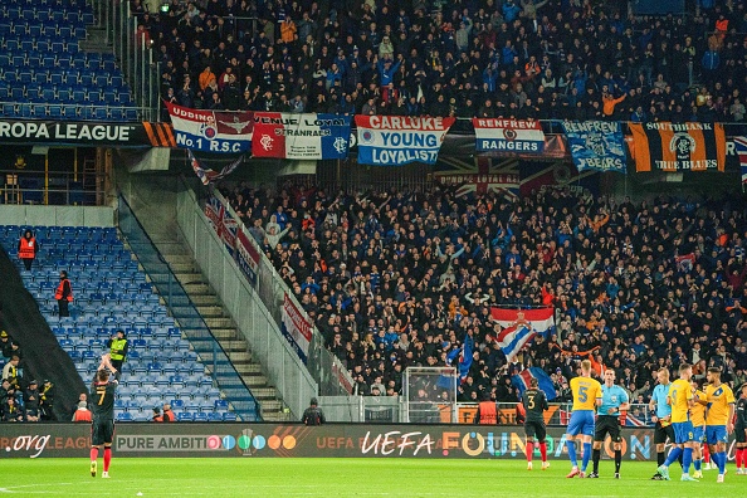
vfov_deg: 6.9
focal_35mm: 200
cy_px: 249
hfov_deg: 10.3
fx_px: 4150
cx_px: 374
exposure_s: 1/800
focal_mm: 200
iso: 6400
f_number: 6.3
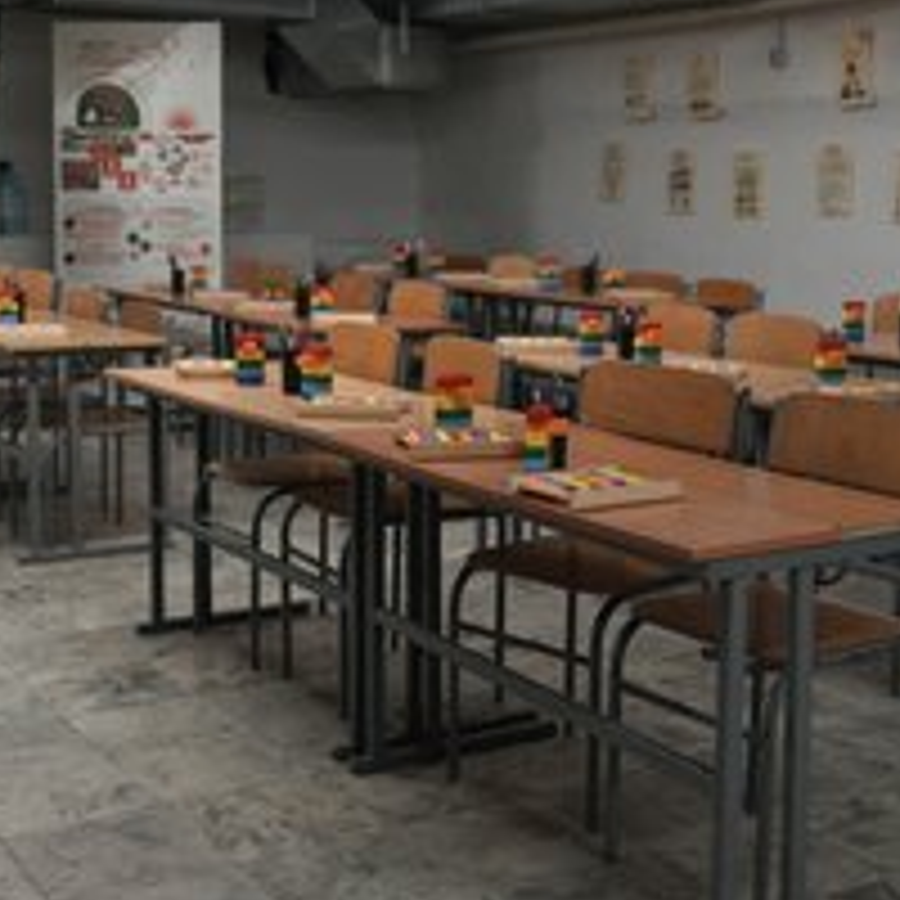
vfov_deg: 30.5
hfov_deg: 30.5
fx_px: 1647
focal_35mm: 56
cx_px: 518
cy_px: 367
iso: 1600
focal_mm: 33
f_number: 2.8
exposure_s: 1/125
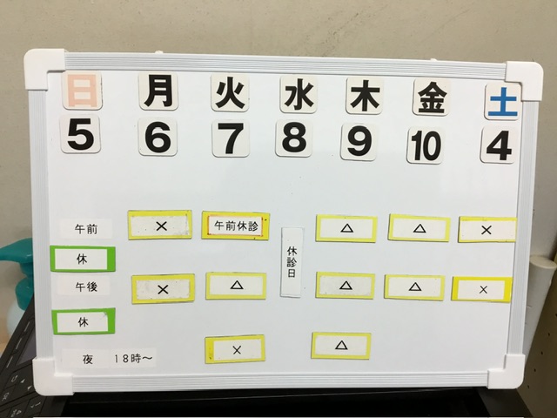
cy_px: 209
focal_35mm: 31
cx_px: 278
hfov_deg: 58.4
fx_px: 499
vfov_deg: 45.4
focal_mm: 3.3
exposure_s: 1/30
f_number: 2.4
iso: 25
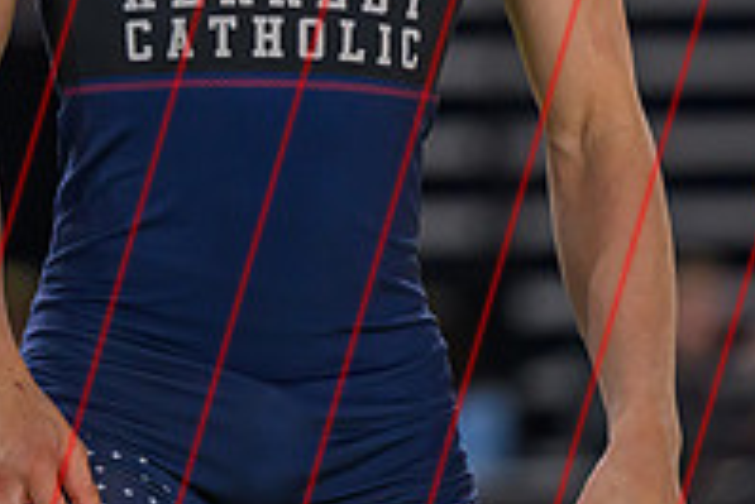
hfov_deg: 3.7
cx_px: 215
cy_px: -248
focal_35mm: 553
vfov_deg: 2.5
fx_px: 11606
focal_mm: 155
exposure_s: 1/800
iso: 2500
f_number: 2.8
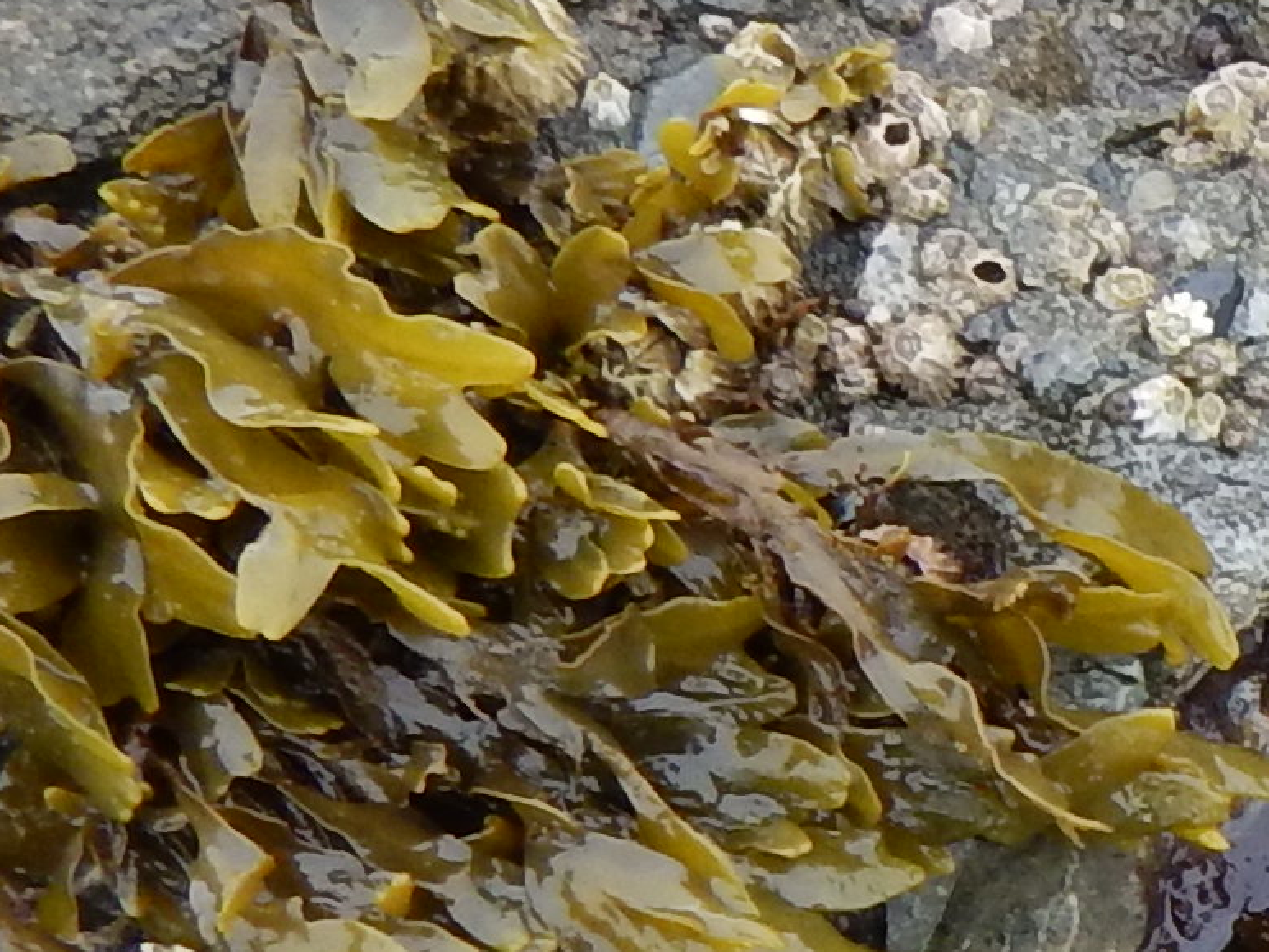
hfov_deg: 12.2
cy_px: 1275
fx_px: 5243
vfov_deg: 10.1
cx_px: 2571
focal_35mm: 143
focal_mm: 4.3
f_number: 2.8
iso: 125
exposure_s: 1/100
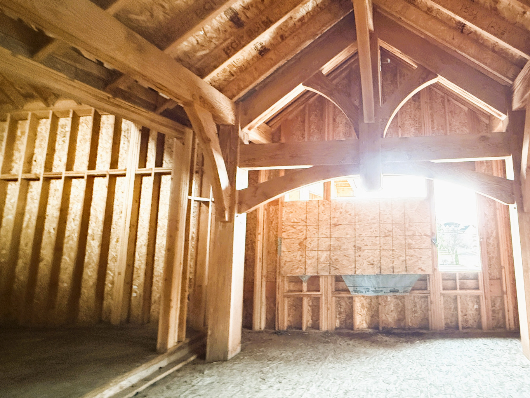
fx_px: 322
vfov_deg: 63.3
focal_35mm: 21
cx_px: 388
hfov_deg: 74.2
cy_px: 177
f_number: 2.2
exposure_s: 1/28
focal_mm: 2.22
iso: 3200
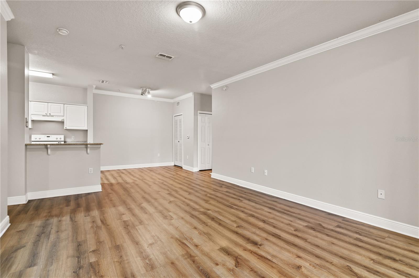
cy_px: 139
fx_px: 186
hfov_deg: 96.8
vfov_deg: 73.6
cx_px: 210
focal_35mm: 16
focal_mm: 16
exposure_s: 1
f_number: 8
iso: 100
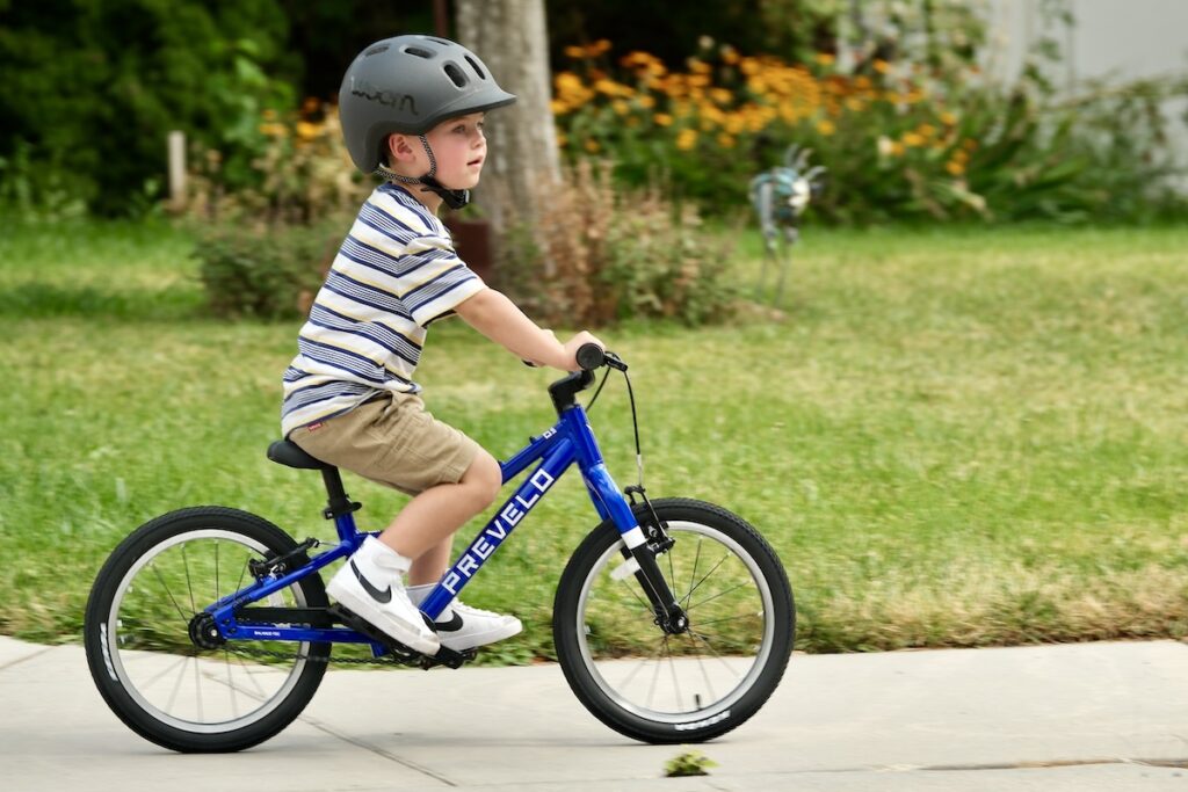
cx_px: 594
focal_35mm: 210
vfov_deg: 6.5
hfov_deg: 9.8
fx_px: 6930
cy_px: 396
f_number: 4
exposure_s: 1/340
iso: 125
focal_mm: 140
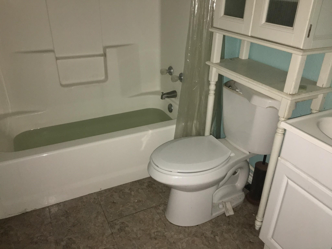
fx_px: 278
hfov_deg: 61.7
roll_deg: -0.9
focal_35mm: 29
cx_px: 166
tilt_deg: -27.0
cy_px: 124
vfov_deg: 48.2
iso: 125
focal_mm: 4.15
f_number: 2.2
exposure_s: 1/16
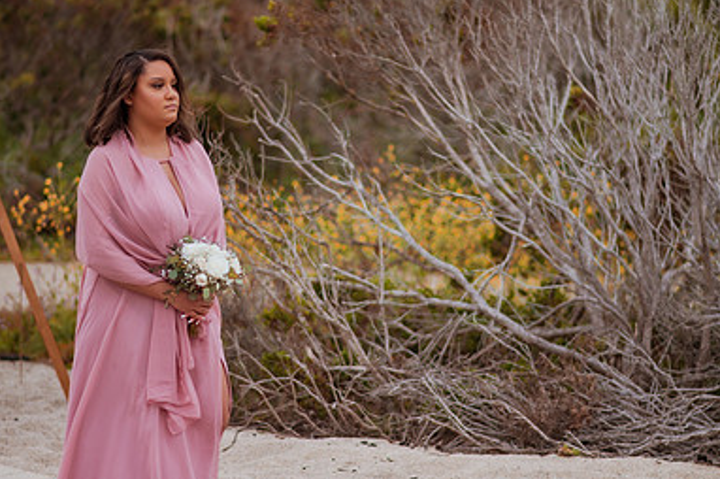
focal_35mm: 129
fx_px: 2578
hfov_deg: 15.9
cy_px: 253
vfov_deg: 10.6
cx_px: 349
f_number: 1.8
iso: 200
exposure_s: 1/1000
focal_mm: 85
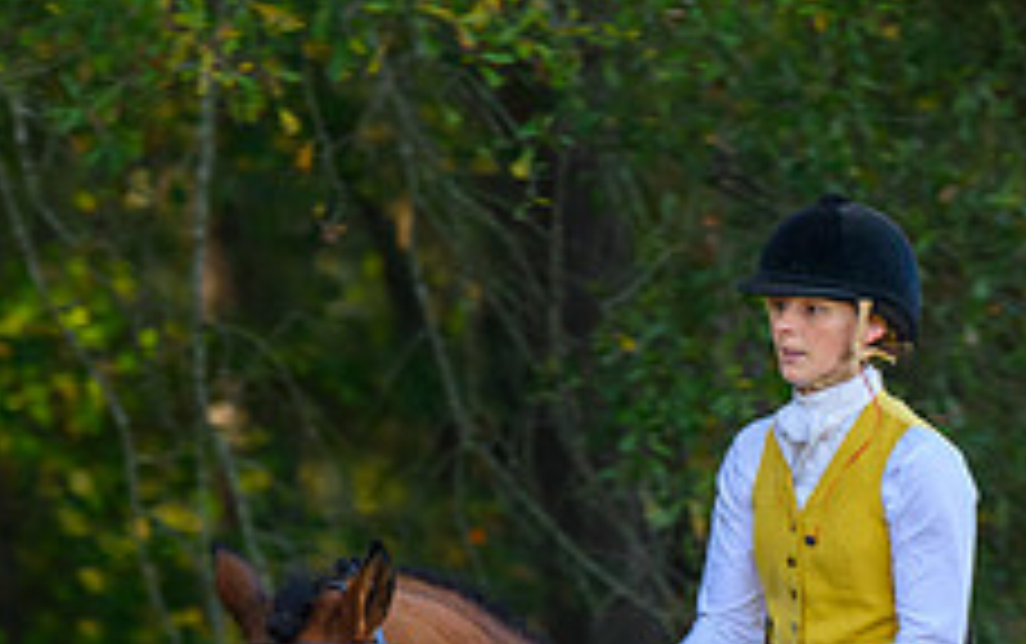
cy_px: 949
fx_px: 20852
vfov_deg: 1.8
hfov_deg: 2.8
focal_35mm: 745
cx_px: 629
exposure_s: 1/400
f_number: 4
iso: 1000
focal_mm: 200
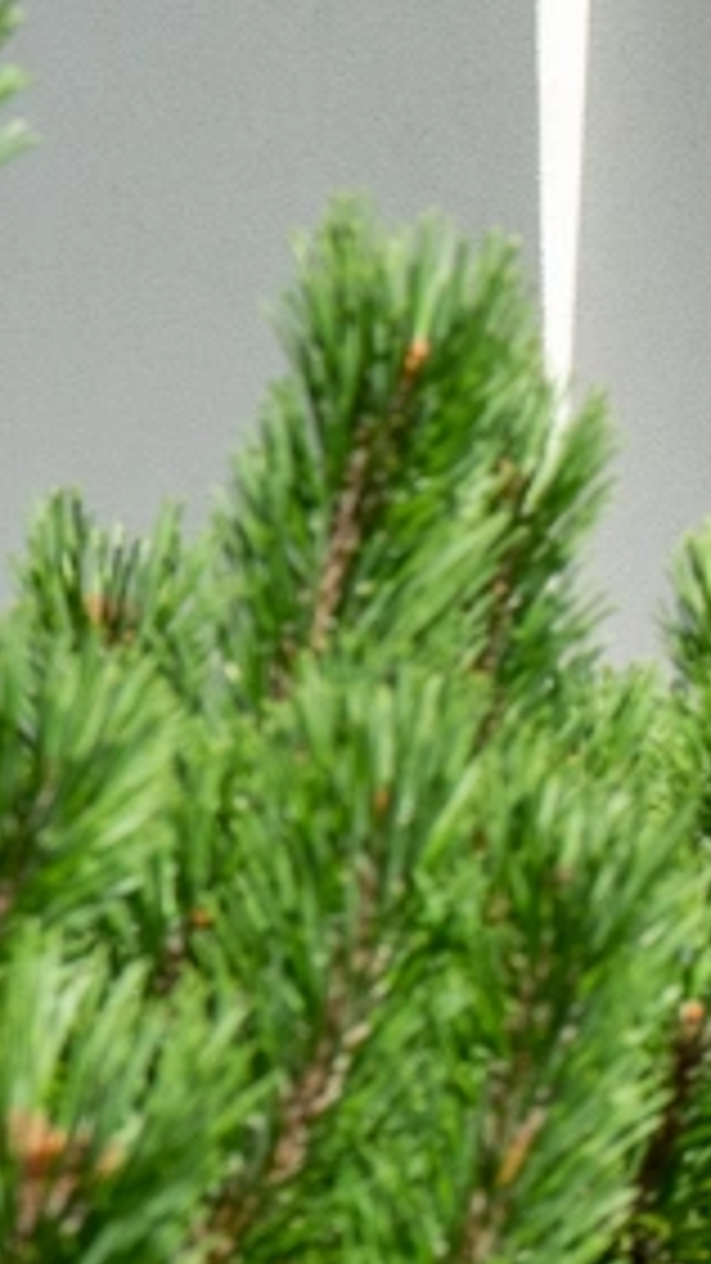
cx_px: 2646
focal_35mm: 209
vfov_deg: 10.3
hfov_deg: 5.3
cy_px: 351
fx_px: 7007
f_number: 9
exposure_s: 1/250
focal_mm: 35
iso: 100
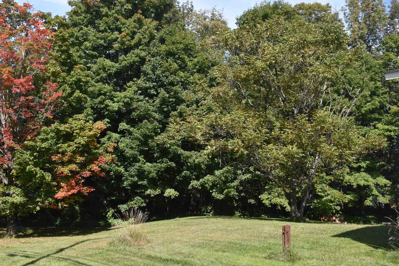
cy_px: 135
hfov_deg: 49.5
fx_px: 432
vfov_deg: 34.2
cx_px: 179
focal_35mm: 39
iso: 800
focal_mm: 22
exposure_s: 1/400
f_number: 8
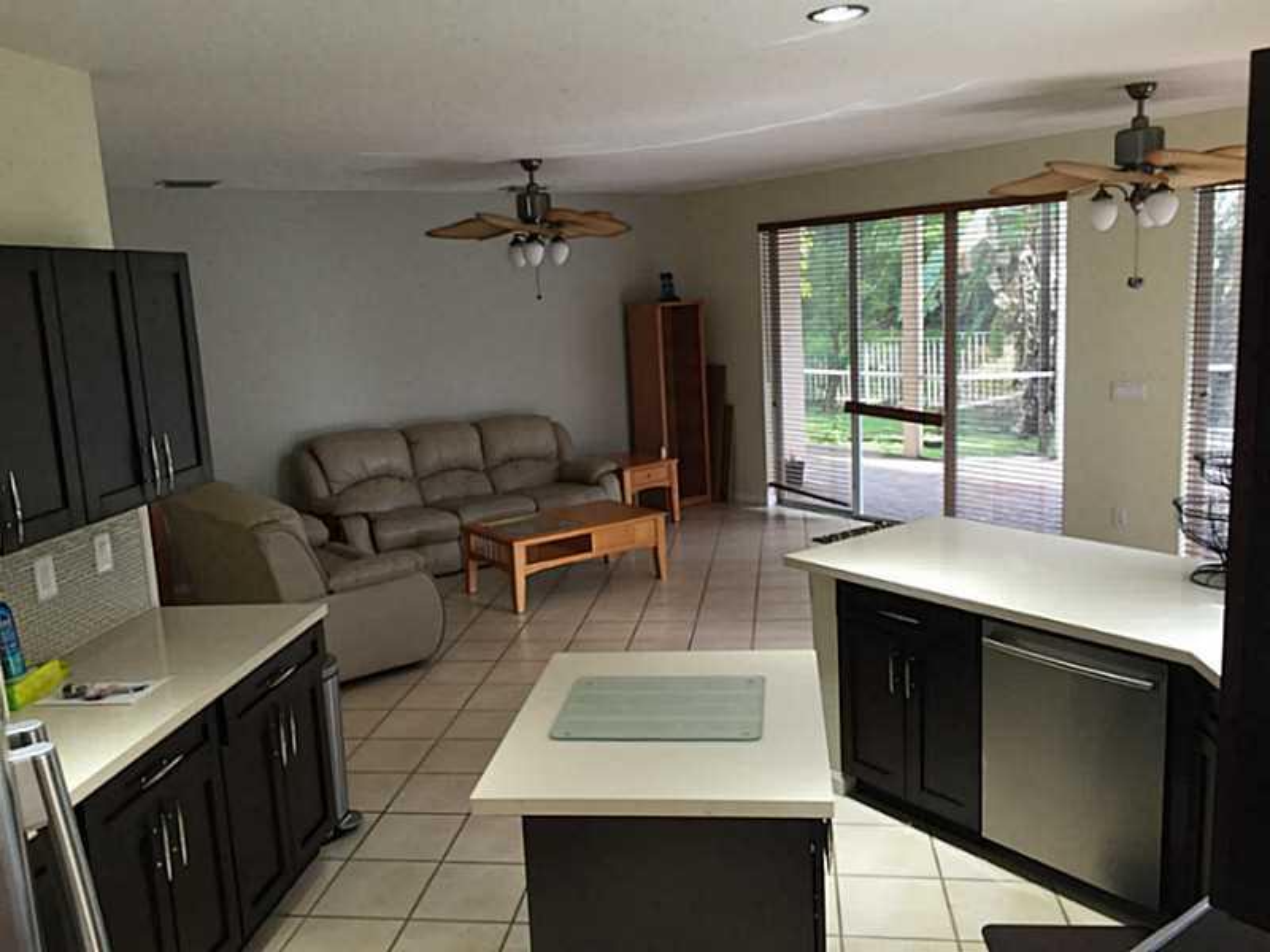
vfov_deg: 48.2
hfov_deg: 61.7
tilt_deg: -8.5
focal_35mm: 29
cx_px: 635
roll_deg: +2.6
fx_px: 1064
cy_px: 476
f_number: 2.2
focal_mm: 4.15
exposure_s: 1/30
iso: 50
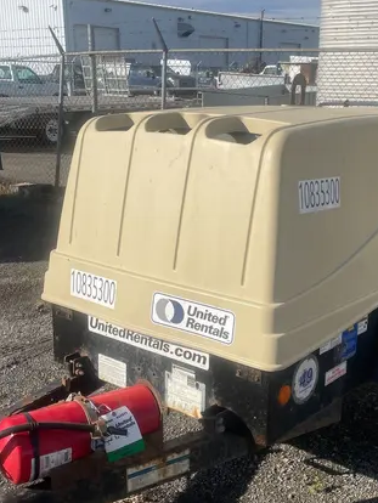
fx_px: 669
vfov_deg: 41.2
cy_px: 268
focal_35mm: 46
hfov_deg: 31.4
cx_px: 235
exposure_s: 1/5556
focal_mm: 4.2
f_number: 1.6
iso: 32
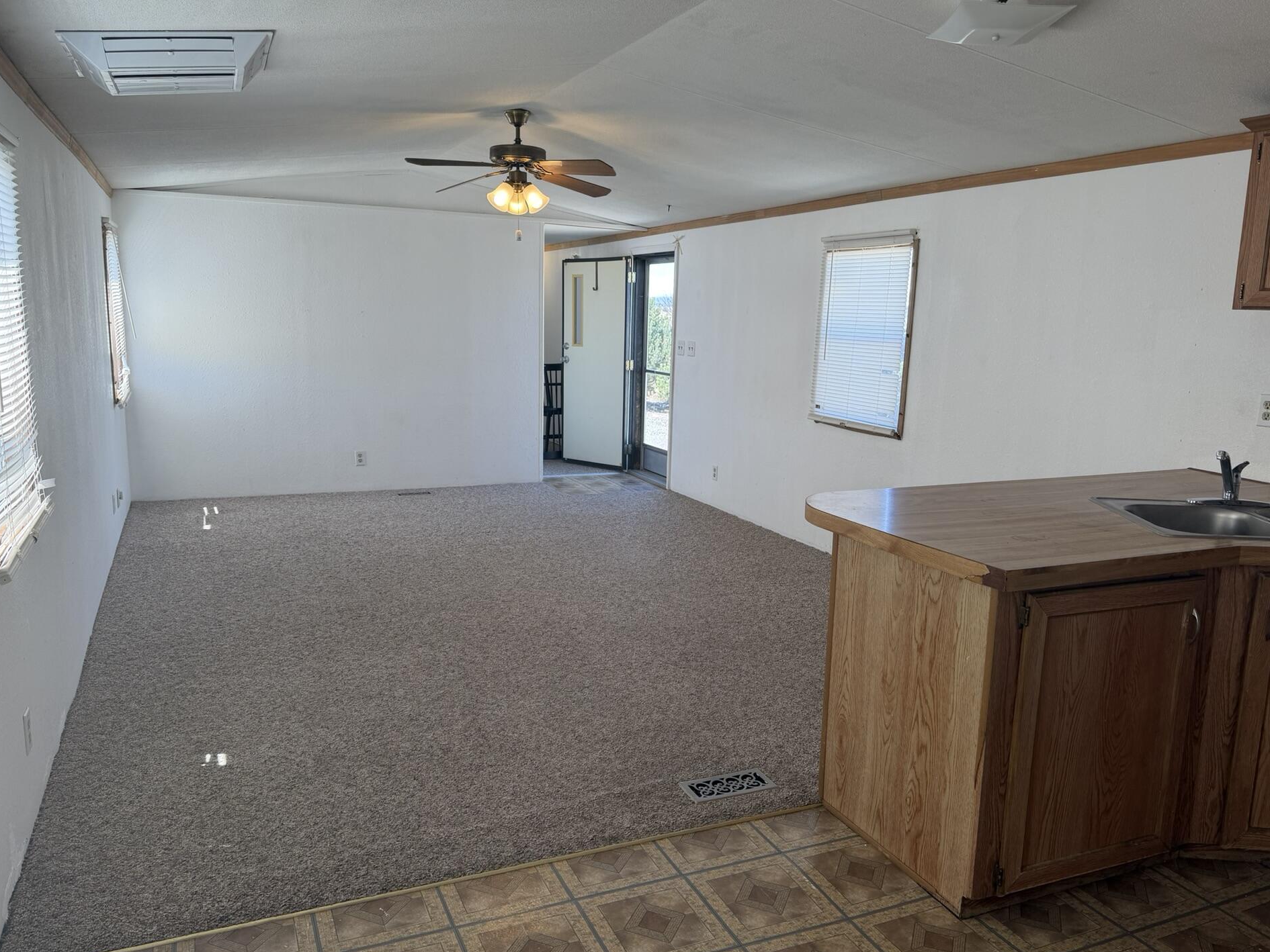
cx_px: 626
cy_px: 483
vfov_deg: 53.1
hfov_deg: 67.3
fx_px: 954
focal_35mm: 26
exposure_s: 1/194
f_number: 1.78
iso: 64
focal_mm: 6.76
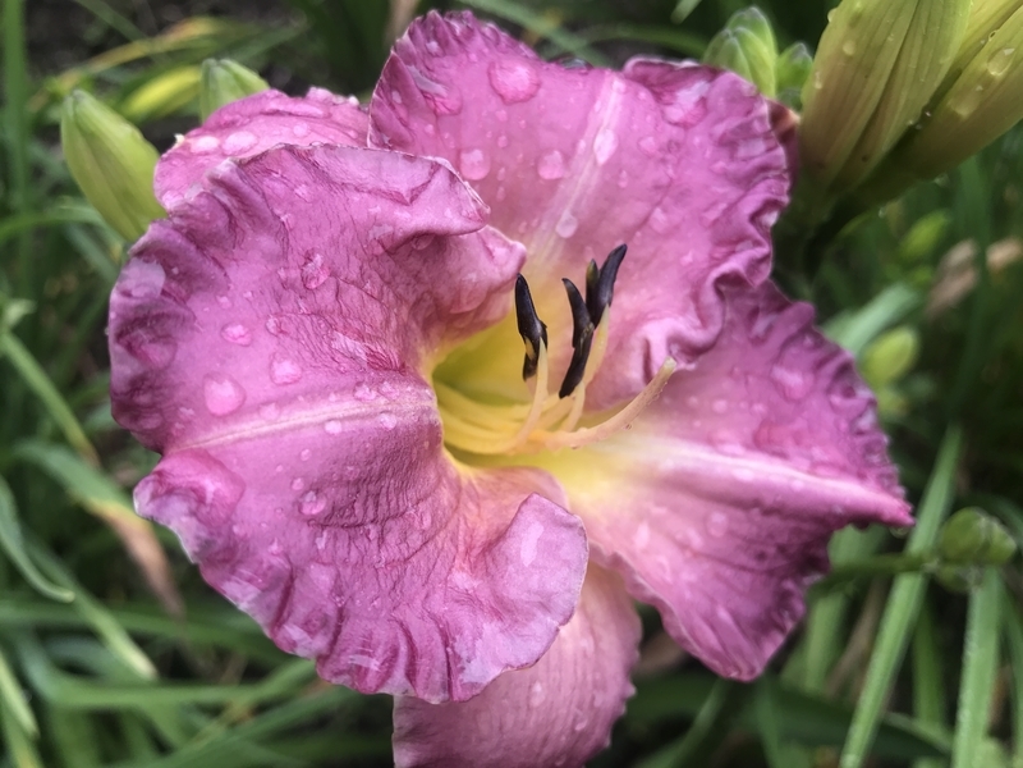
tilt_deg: -31.6
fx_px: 827
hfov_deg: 63.4
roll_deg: -5.0
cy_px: 384
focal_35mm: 28
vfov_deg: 49.7
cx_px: 512
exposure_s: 1/326
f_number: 1.8
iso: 20
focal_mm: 3.99
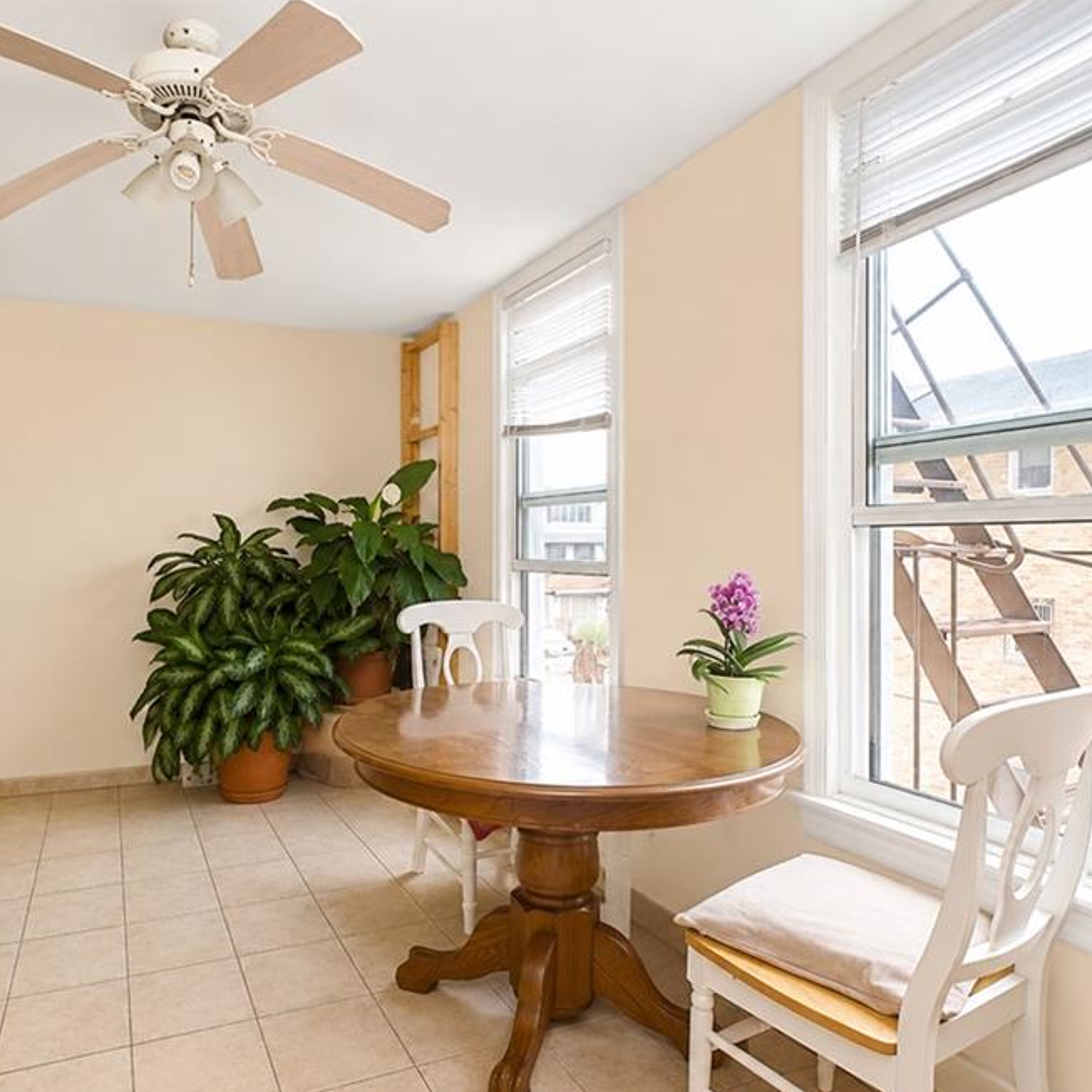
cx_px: 427
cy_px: 561
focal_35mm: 20
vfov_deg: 74.8
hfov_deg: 73.9
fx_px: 714
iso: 1600
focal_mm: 10
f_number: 8
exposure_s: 1/125
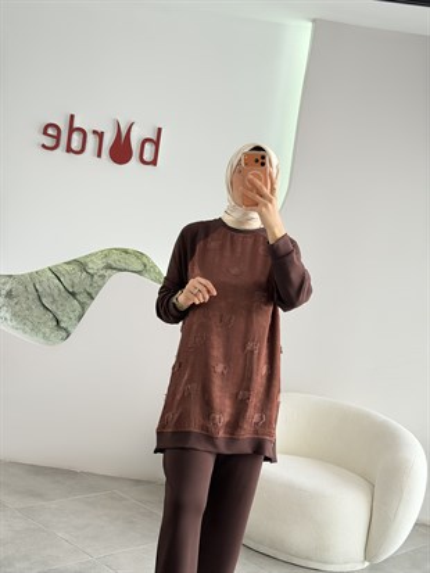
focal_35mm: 48
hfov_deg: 30.3
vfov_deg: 39.6
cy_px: 286
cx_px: 215
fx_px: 795
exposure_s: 1/121
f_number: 1.78
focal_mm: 6.76
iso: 80
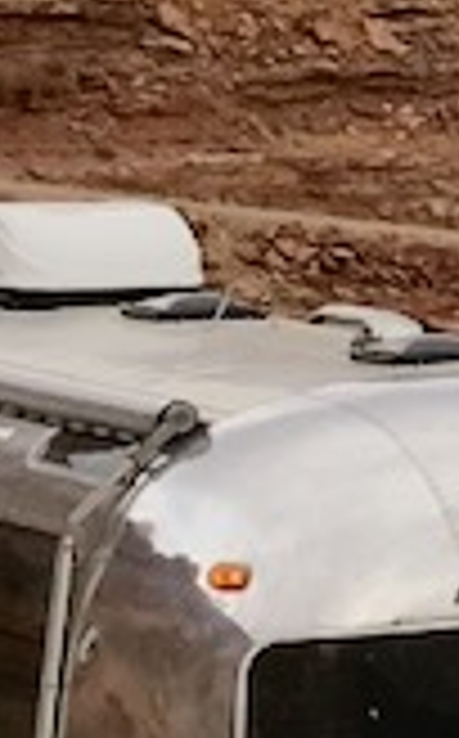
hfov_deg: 4.6
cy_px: 0
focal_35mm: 240
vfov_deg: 8.7
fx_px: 4820
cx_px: 2300
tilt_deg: -3.0
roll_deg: -5.9
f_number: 2.2
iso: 25
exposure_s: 1/304
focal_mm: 4.15
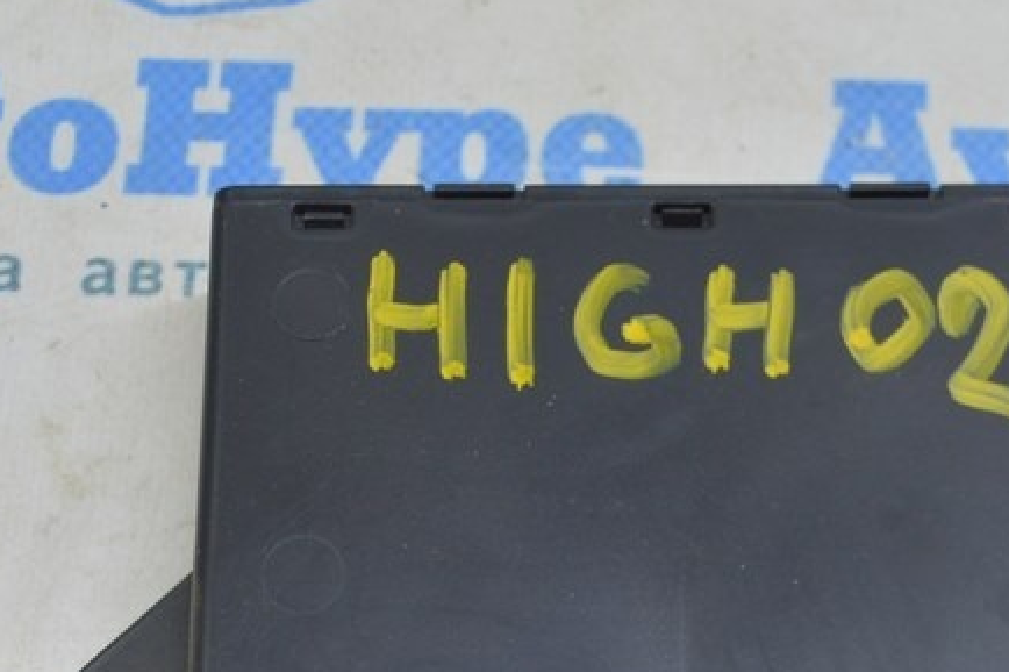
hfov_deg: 22.1
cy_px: 482
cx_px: 500
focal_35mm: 92
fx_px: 2577
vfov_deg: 14.8
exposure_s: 1/40
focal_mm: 26
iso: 400
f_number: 5.6
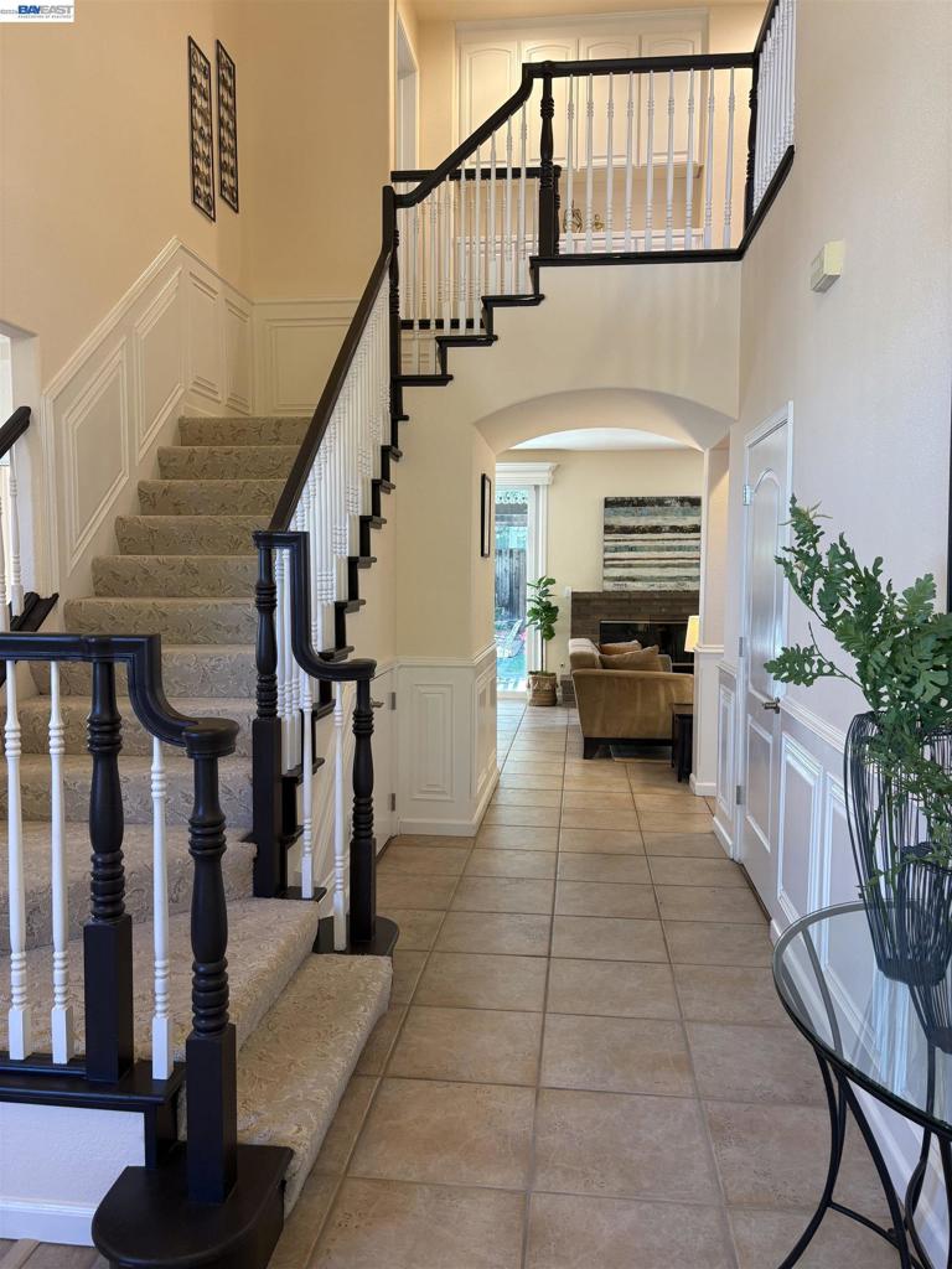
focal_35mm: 26
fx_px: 953
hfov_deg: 53.1
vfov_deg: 67.3
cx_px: 476
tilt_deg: -3.6
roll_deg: -0.1
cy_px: 634
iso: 125
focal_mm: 5.96
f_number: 1.6
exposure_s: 1/60
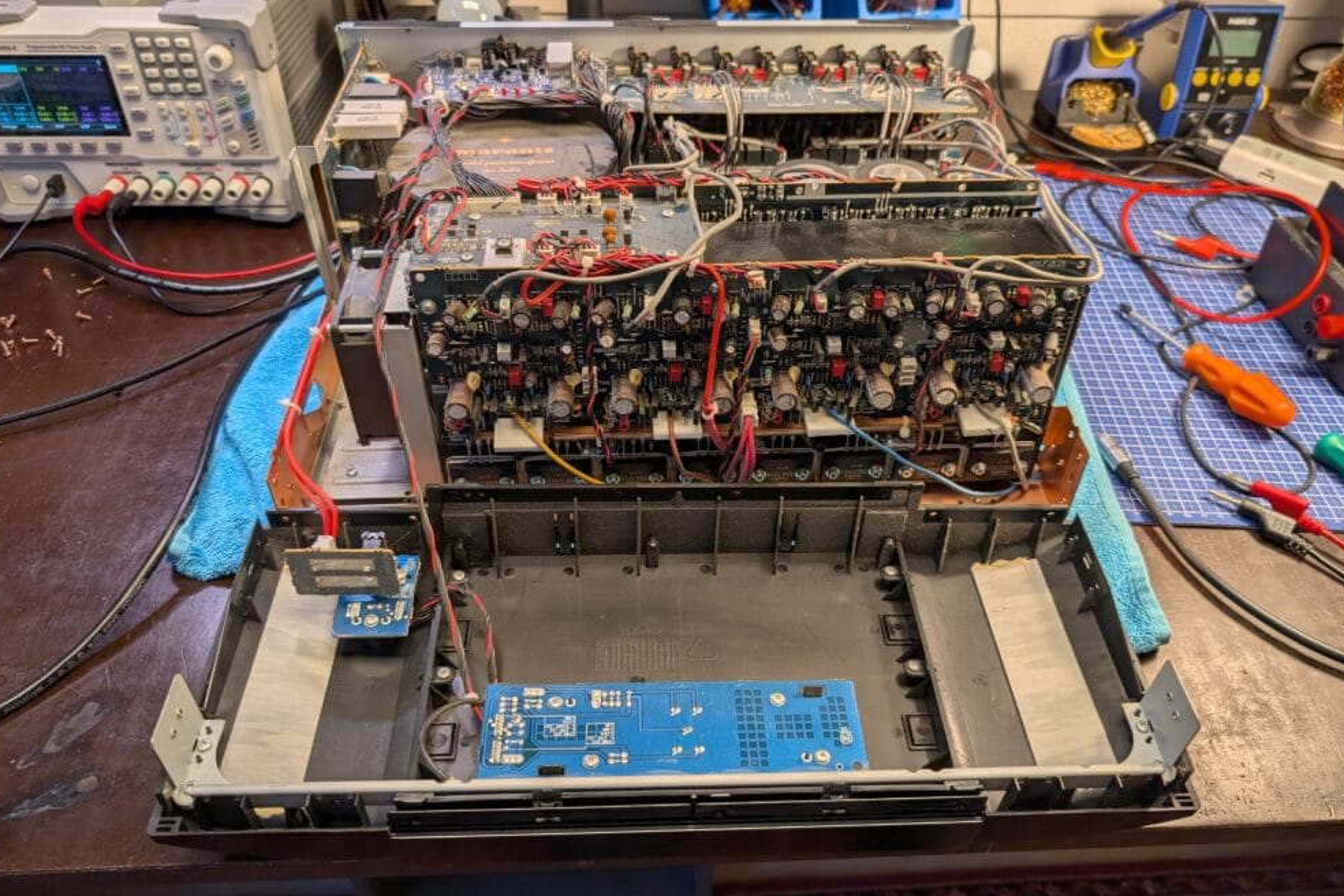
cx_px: 683
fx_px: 971
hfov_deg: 69.4
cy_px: 450
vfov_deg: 49.6
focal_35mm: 26
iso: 20
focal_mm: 6.9
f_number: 1.68
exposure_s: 1/225
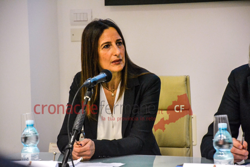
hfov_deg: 11.4
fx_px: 1250
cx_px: 125
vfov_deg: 7.6
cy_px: 84
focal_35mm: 180
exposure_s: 1/60
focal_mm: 120
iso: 3200
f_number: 5.6
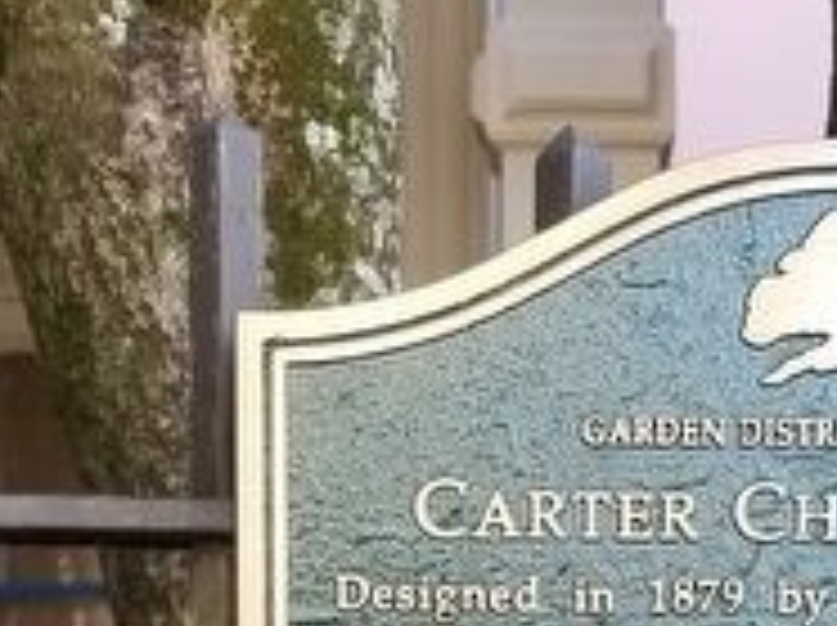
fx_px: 2705
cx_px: 598
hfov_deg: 17.5
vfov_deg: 12.2
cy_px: 1112
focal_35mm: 112
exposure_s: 1/120
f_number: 1.7
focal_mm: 4.25
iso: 80
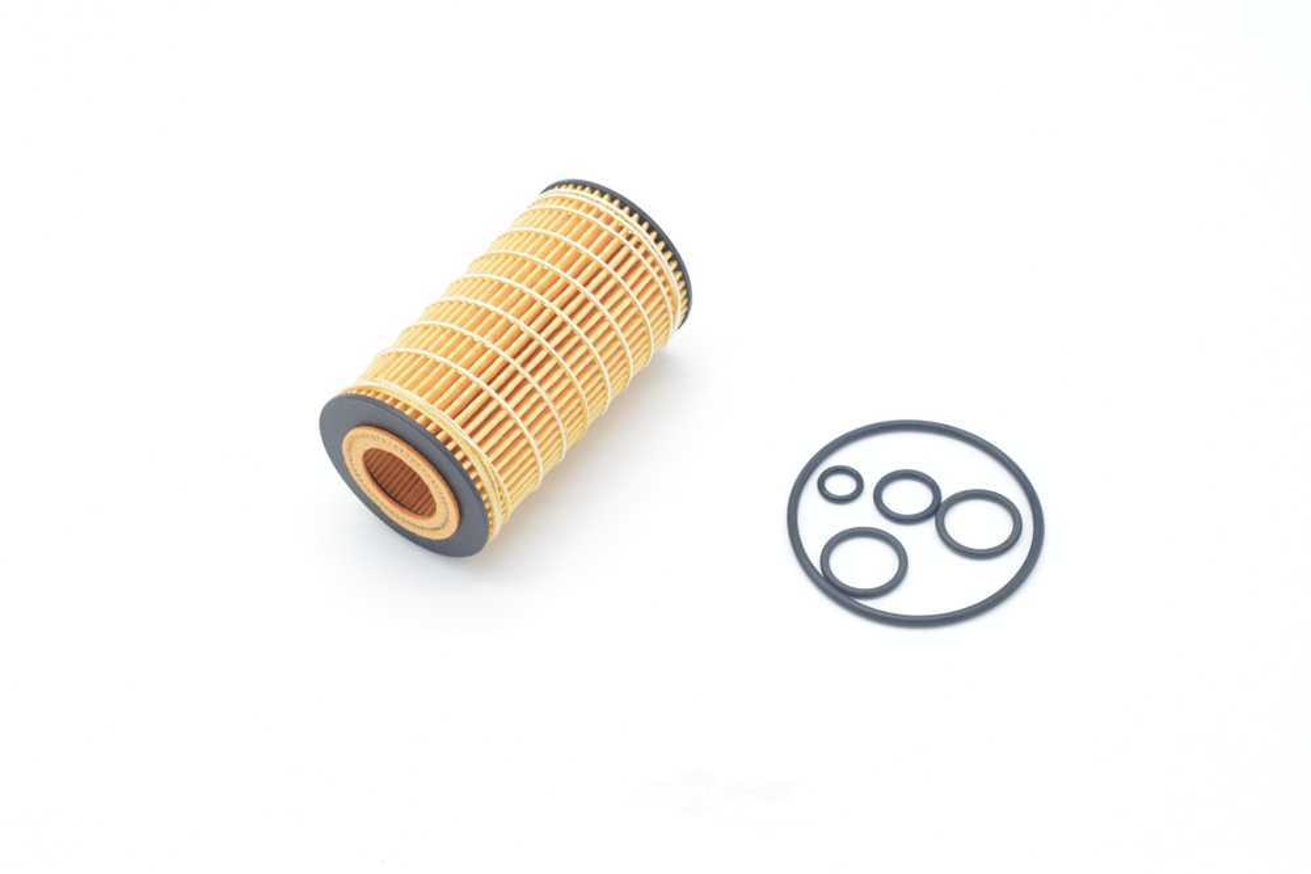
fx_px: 1821
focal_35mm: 50
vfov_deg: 27.0
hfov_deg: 39.6
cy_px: 437
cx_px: 656
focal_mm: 50
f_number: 13
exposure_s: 1/80
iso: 2800
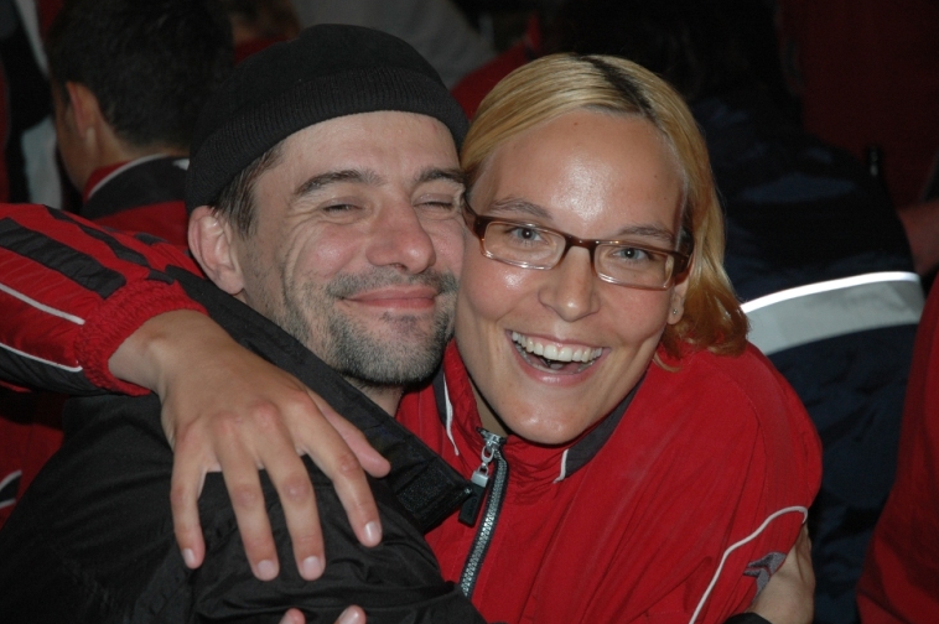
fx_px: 2476
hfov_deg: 21.5
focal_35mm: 95
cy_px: 296
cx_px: 481
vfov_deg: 14.4
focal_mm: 60
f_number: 4.5
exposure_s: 1/60
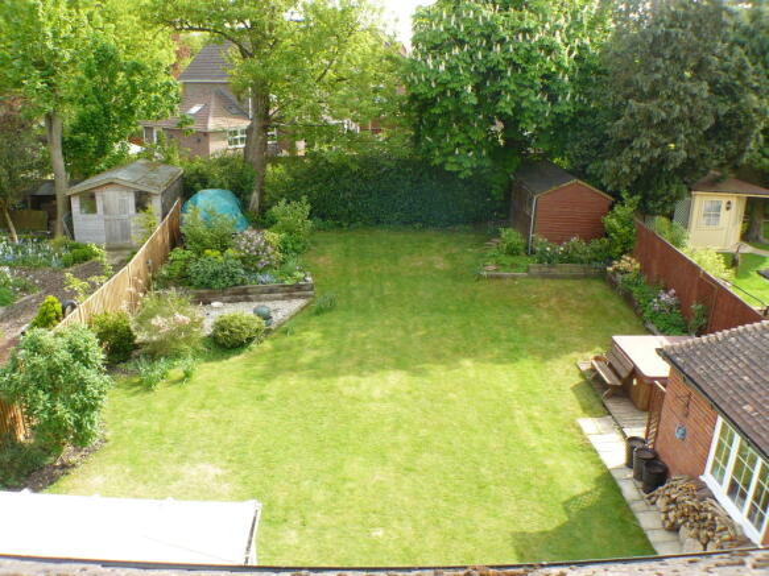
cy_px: 288
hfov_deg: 47.9
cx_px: 384
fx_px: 866
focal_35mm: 39
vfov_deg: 36.8
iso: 100
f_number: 4
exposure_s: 1/125
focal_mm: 6.5
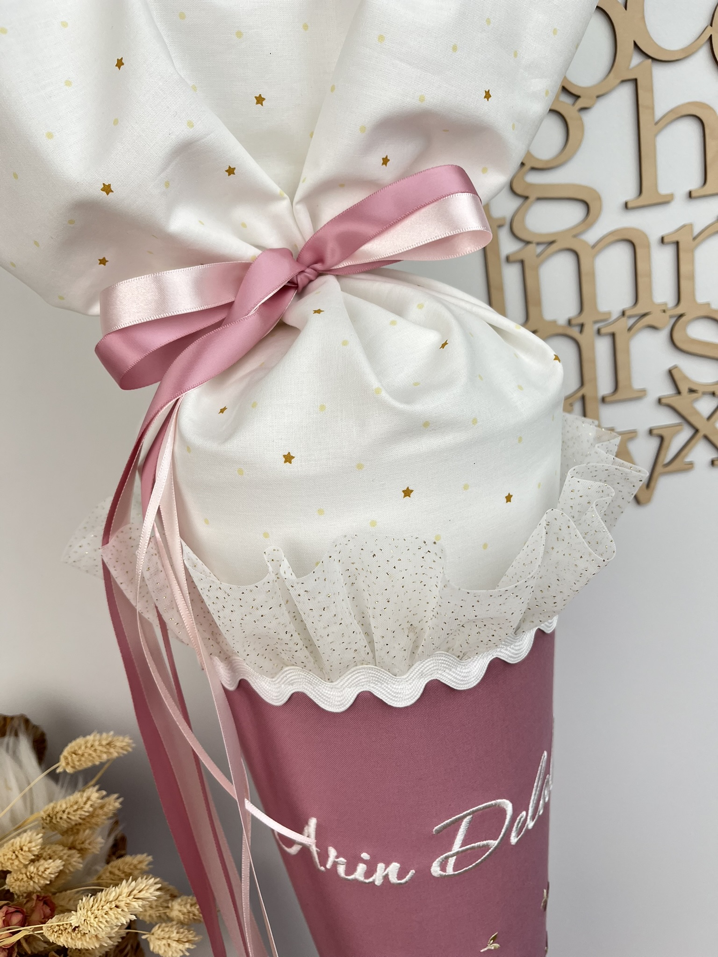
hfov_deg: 53.1
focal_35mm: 26
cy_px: 478
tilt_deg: -17.3
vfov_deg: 67.3
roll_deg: +10.6
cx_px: 359
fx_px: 719
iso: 40
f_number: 1.6
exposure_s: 1/289
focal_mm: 5.1
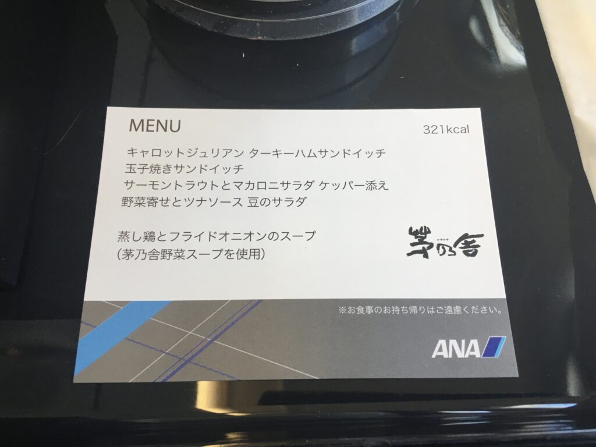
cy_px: 224
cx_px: 298
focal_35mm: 29
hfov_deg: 61.7
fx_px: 499
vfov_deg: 48.2
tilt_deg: -69.2
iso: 64
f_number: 2.2
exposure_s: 1/30
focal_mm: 4.15
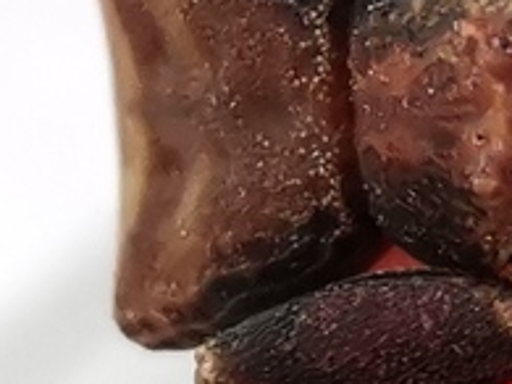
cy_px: 60
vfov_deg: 7.9
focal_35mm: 188
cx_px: 561
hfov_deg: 10.4
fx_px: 2779
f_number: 2.2
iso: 250
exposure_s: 1/33.3
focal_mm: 2.26
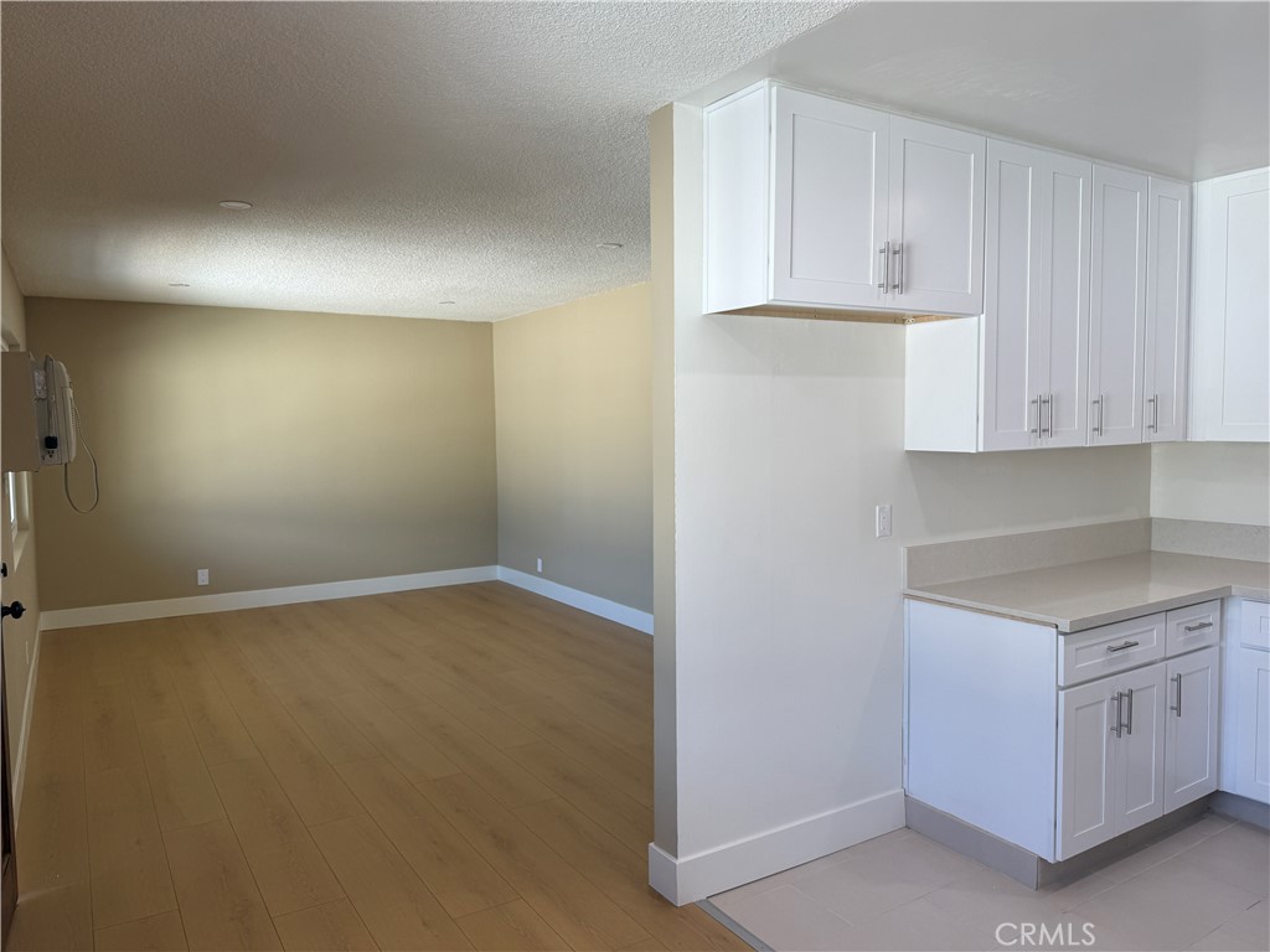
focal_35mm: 24
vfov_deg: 56.8
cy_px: 476
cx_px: 635
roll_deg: +0.3
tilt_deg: -2.9
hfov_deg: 71.6
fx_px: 881
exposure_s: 1/121
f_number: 1.78
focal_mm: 6.76
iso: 64
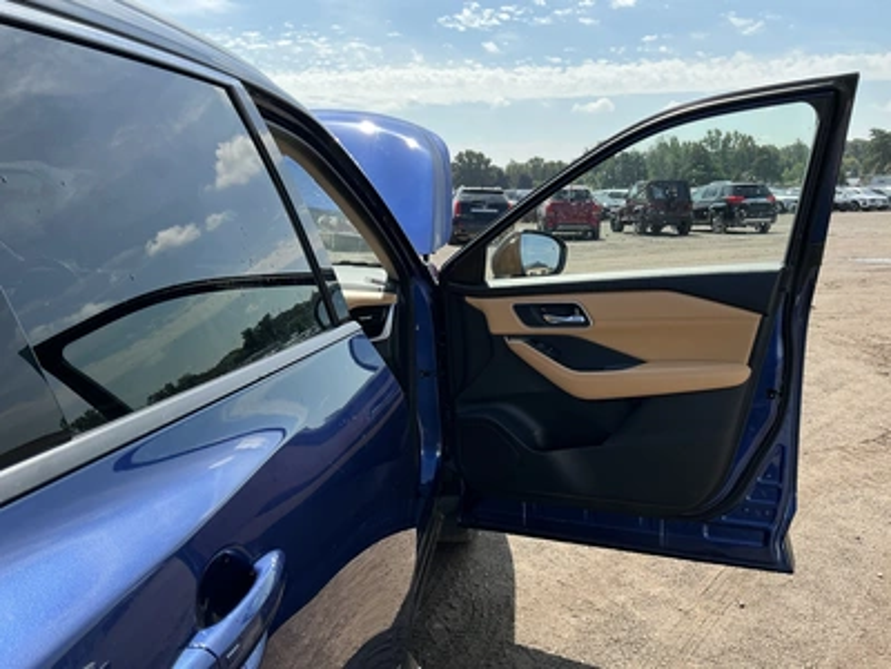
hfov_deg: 63.4
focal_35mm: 28
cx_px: 446
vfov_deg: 49.7
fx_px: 721
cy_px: 334
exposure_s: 1/978
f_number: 1.8
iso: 25
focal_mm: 3
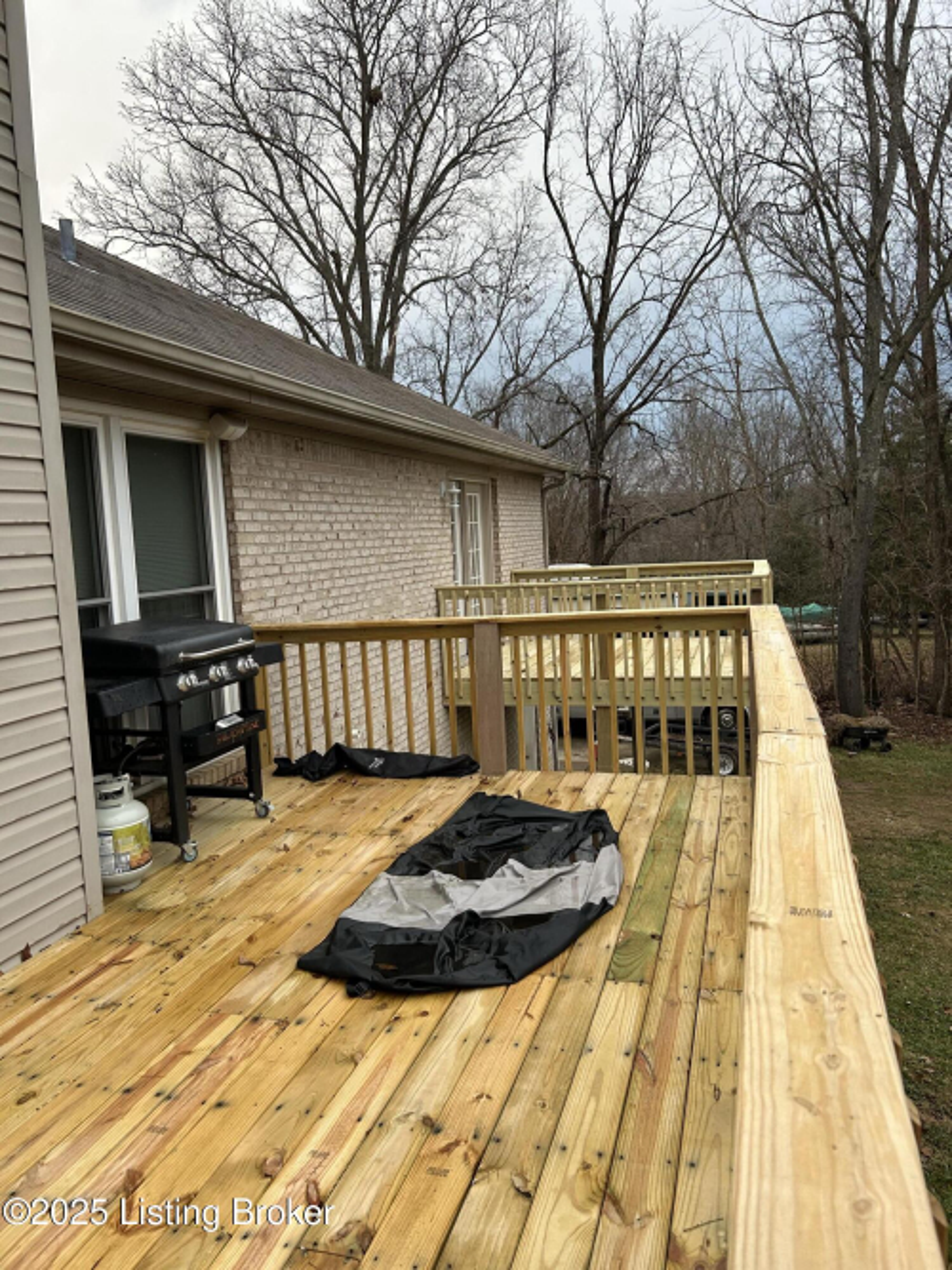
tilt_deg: -4.6
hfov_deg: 53.0
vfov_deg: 67.3
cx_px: 476
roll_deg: +4.2
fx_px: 954
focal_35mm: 26
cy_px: 635
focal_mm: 5.7
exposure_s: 1/116
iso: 125
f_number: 1.5
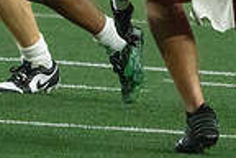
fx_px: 9334
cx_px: -2
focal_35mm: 1424
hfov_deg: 1.4
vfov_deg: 1.0
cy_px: -176
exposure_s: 1/1250
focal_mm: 306
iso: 12800
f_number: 5.6
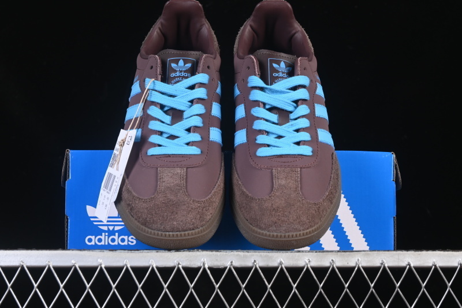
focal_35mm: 75
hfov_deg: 27.0
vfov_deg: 18.2
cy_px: 154
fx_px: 962
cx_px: 231
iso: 160
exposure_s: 1/60
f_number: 6.3
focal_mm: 50
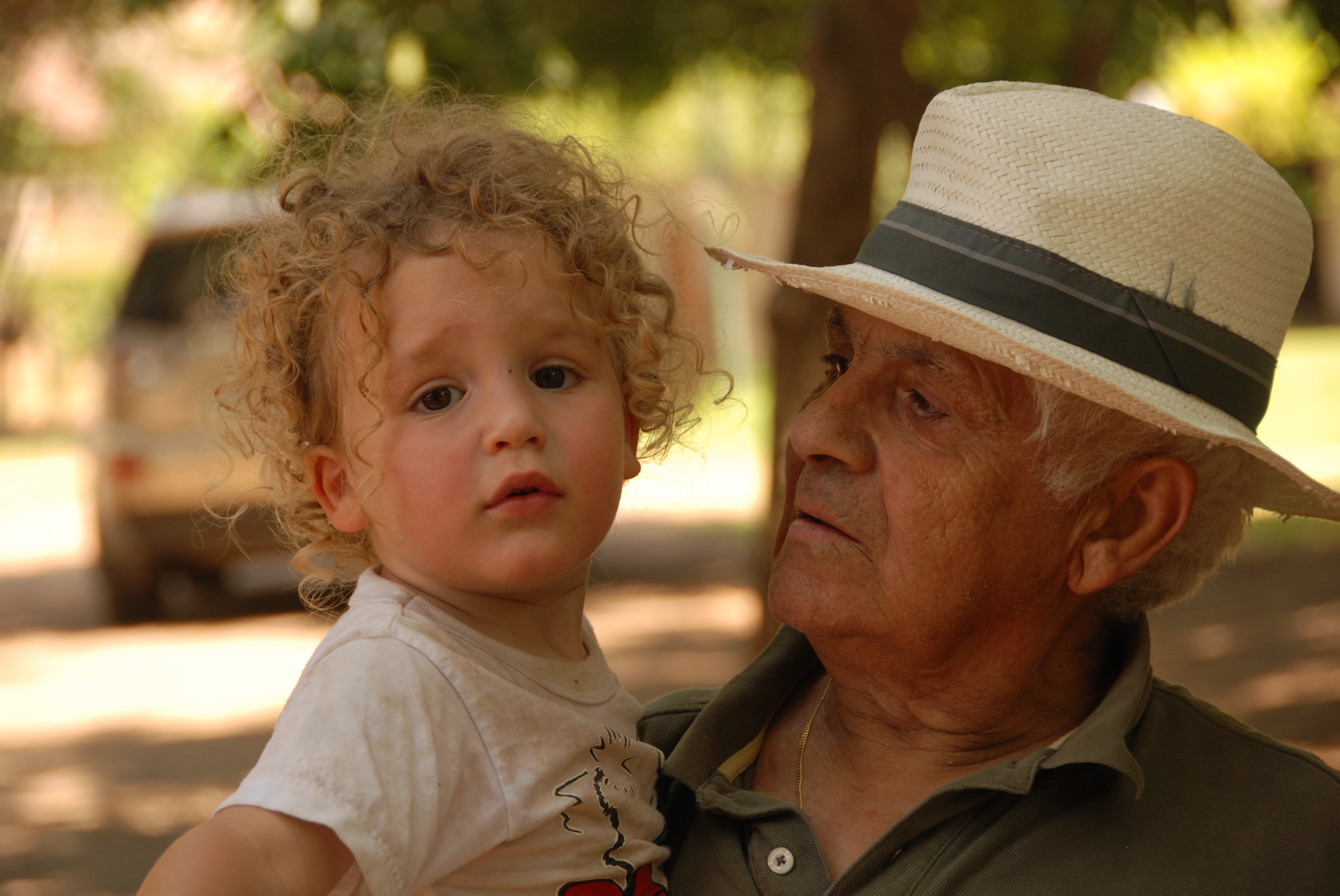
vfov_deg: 8.7
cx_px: 670
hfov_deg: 13.0
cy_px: 448
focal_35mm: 158
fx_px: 5870
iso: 250
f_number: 5.6
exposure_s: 1/160
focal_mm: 105
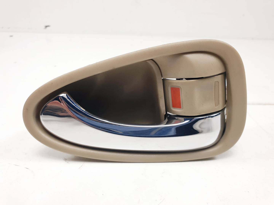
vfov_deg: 53.1
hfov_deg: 67.3
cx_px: 137
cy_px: 102
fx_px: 206
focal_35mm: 26
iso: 50
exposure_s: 1/194
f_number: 2.4
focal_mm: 4.3
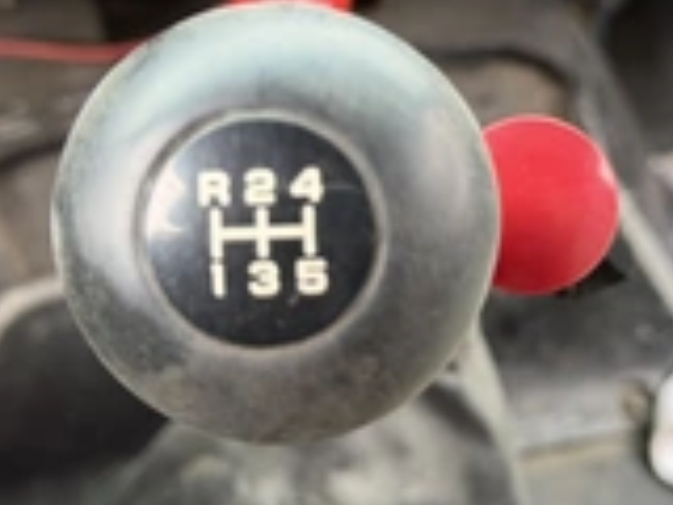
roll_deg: +0.4
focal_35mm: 60
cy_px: 168
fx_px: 1167
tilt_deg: -37.1
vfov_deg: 24.3
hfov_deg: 32.1
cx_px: 383
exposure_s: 1/121
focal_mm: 6.76
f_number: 1.78
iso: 160
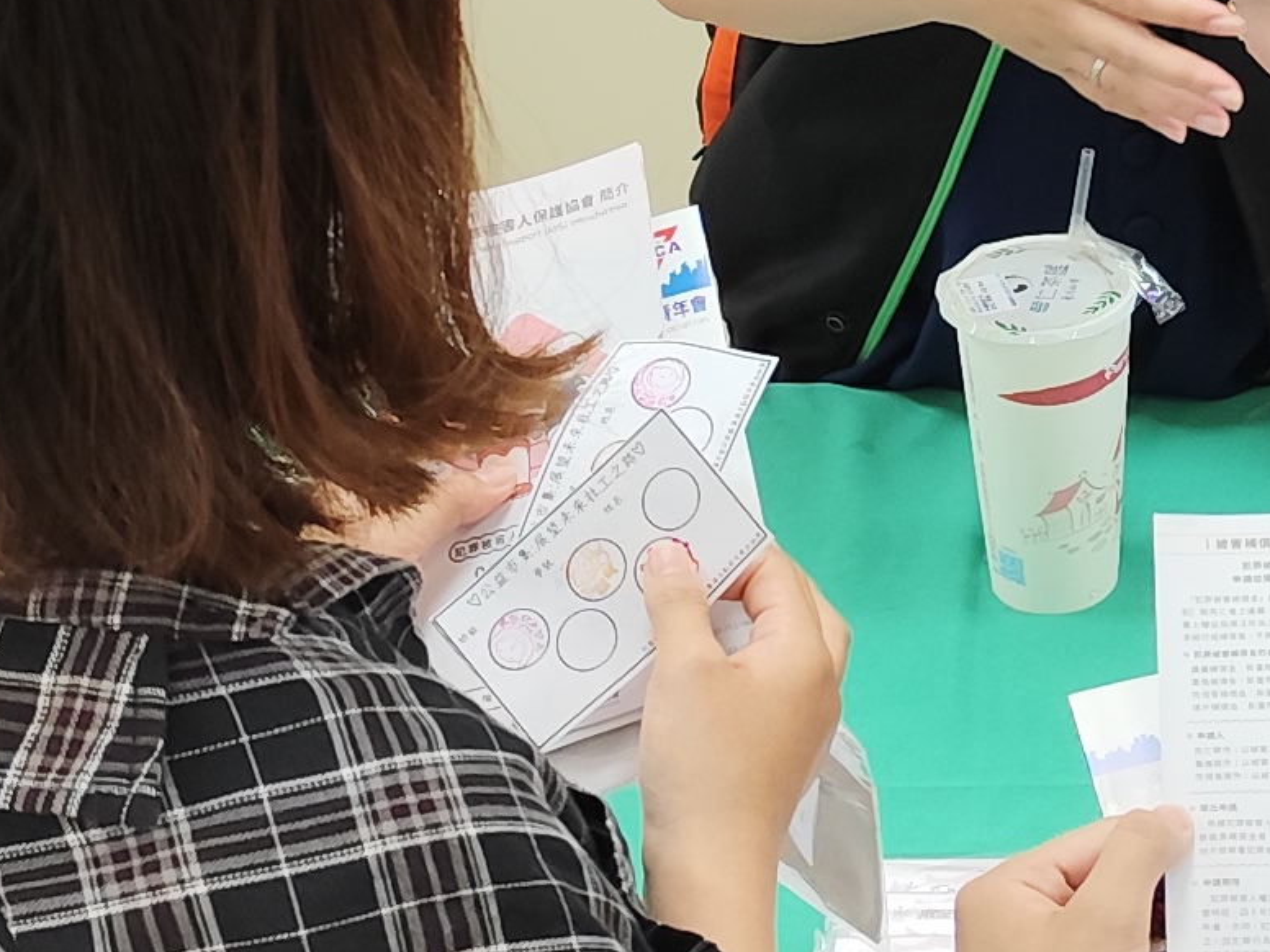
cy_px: -335
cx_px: 1537
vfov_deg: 11.9
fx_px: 4439
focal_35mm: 121
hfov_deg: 15.7
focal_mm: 6.14
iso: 400
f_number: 1.65
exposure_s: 1/60
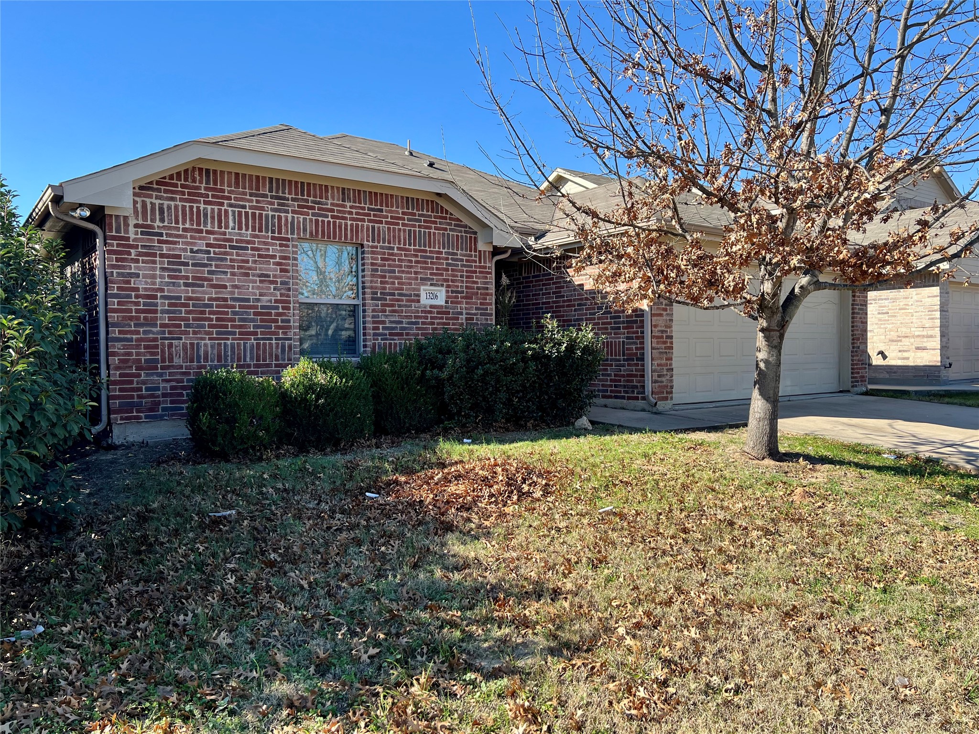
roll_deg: +0.6
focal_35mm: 26
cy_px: 367
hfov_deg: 67.3
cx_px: 490
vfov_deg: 53.1
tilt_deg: -1.5
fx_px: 735
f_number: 1.5
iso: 50
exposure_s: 1/1412
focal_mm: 5.7
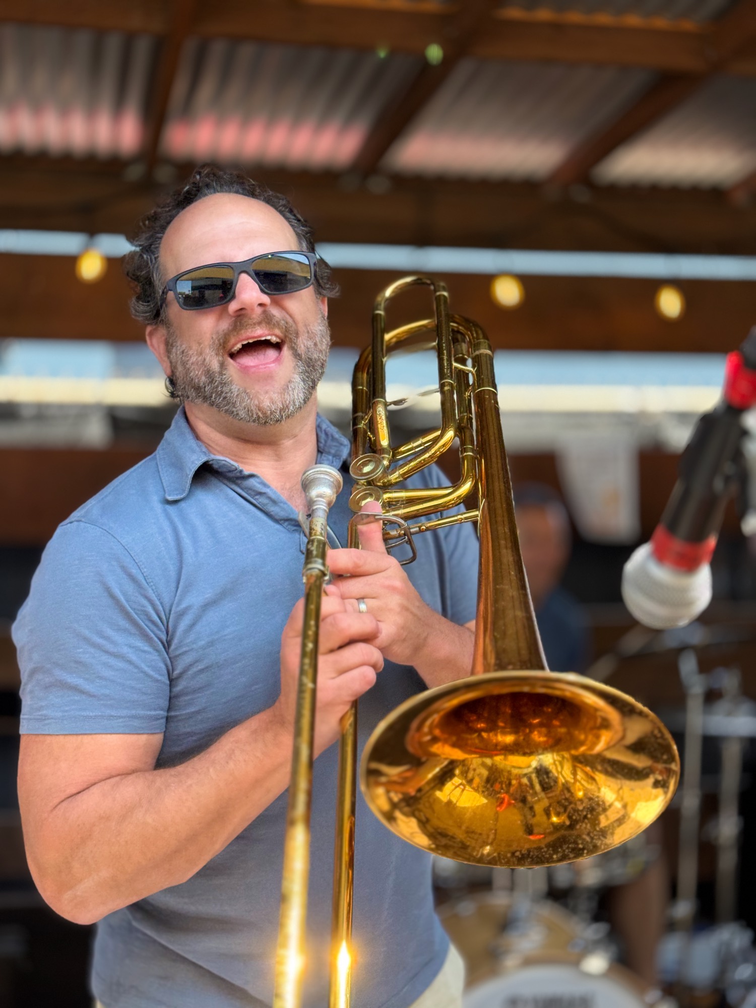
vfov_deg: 39.7
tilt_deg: +4.0
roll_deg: +1.0
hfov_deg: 30.3
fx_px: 1398
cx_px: 378
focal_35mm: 48
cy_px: 504
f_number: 1.78
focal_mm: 6.76
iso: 64
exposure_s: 1/318
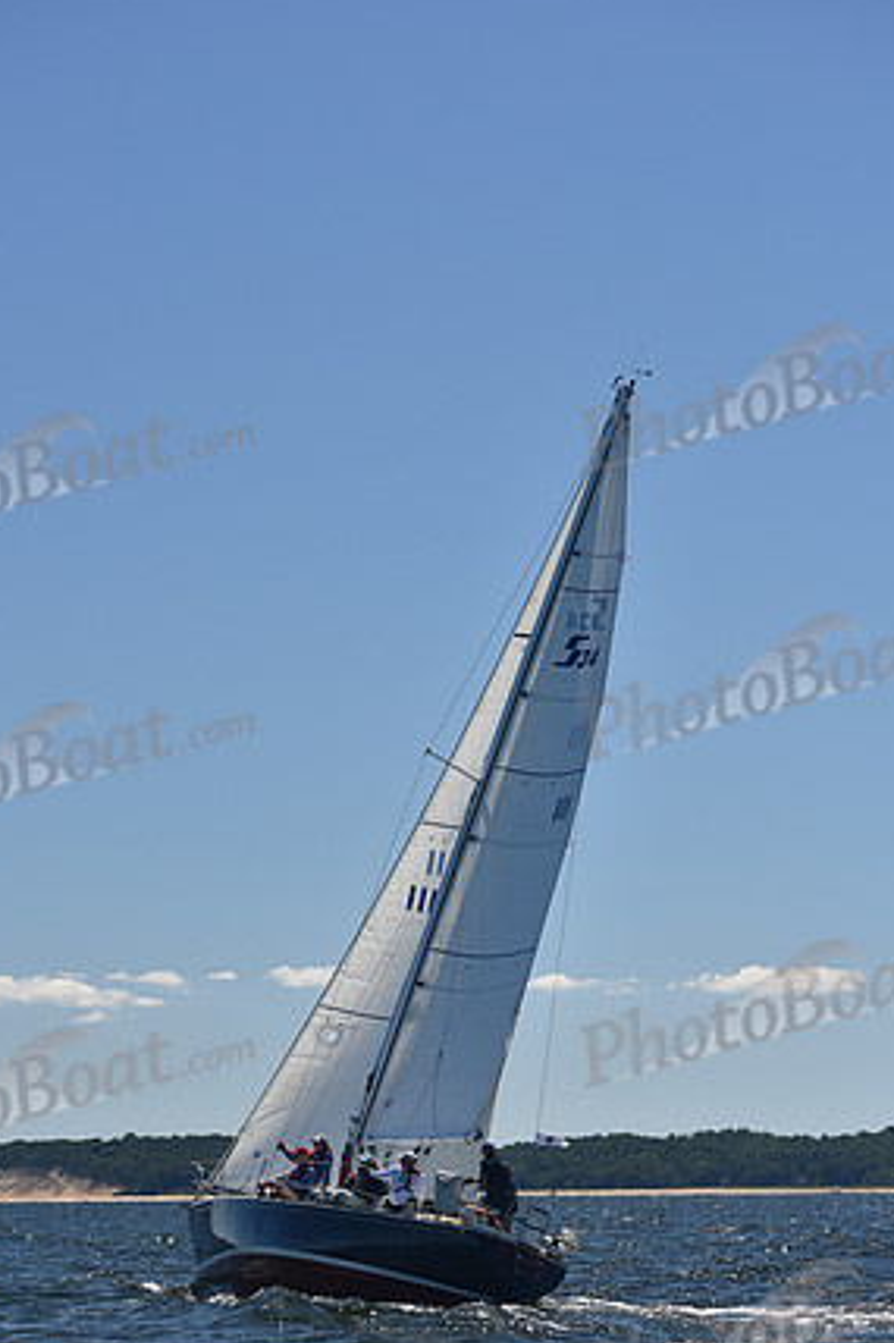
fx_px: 4548
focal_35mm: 122
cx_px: 419
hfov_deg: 11.2
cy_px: 888
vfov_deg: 16.8
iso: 200
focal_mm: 90
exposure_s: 1/1000
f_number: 5
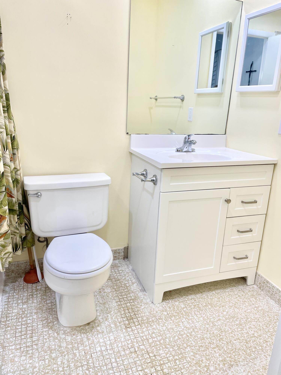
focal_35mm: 26
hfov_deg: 53.1
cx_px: 140
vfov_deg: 67.3
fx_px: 281
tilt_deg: -16.0
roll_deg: -2.1
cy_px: 188
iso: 64
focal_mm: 4.2
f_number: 1.6
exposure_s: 1/120
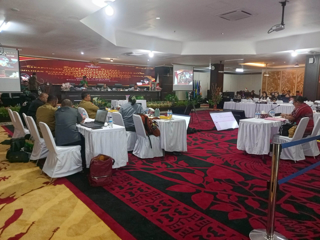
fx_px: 231
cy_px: 120
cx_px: 160
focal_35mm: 25
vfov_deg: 54.9
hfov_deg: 69.4
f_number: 1.79
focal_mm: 4.69
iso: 1315
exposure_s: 1/50
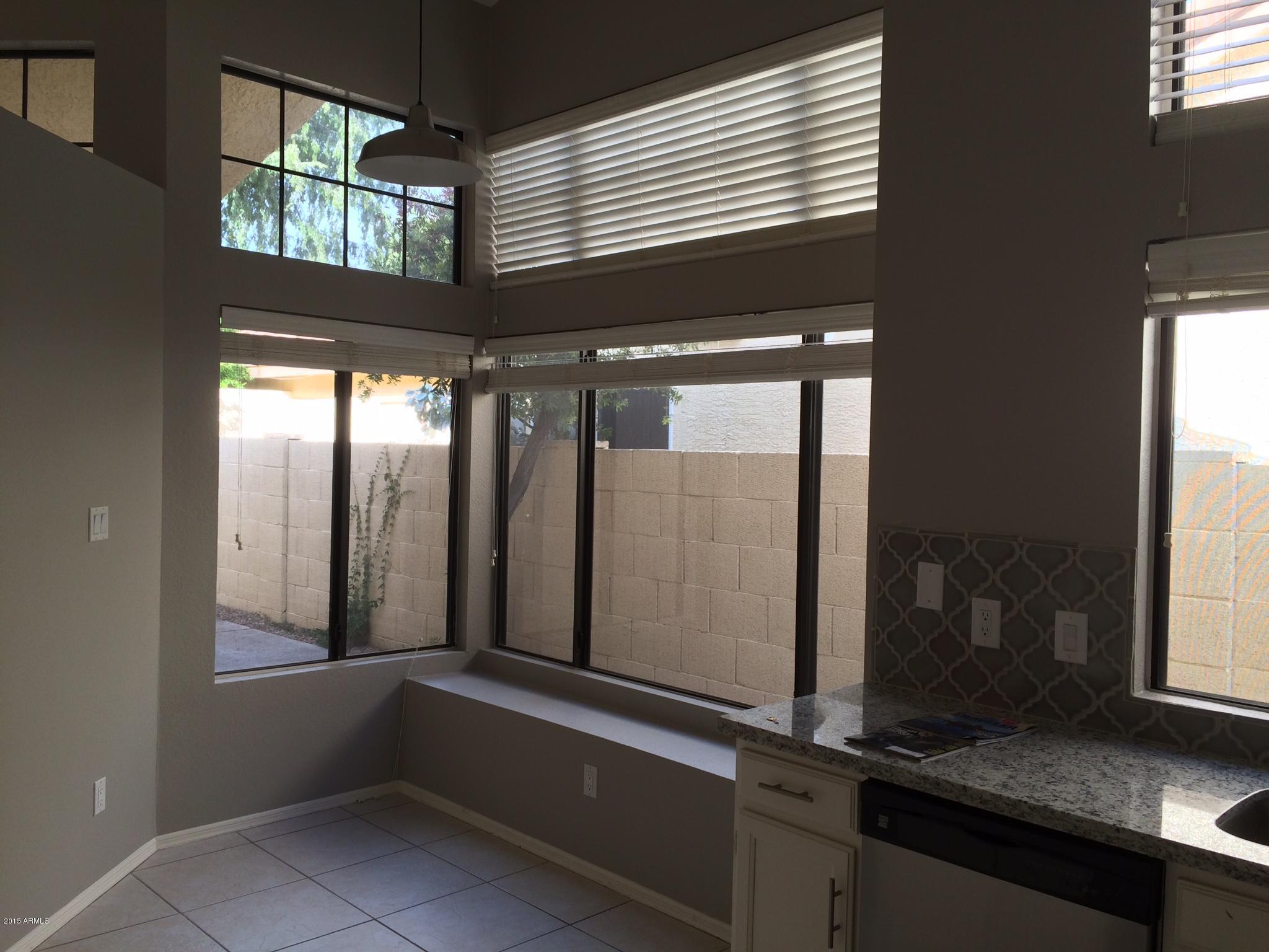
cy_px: 476
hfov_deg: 61.7
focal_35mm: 29
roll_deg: +0.1
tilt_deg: -2.1
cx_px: 634
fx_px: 1063
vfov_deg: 48.2
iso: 40
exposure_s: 1/60
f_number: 2.2
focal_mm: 4.15
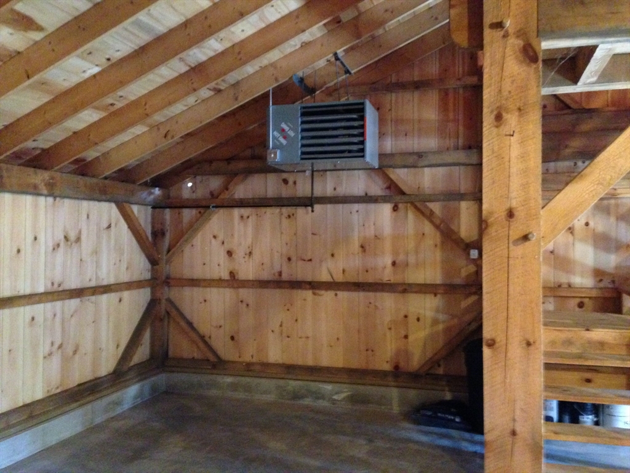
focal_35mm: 33
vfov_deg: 42.9
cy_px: 236
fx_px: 601
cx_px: 315
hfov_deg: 55.4
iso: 800
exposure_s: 1/15
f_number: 2.4
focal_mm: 4.12
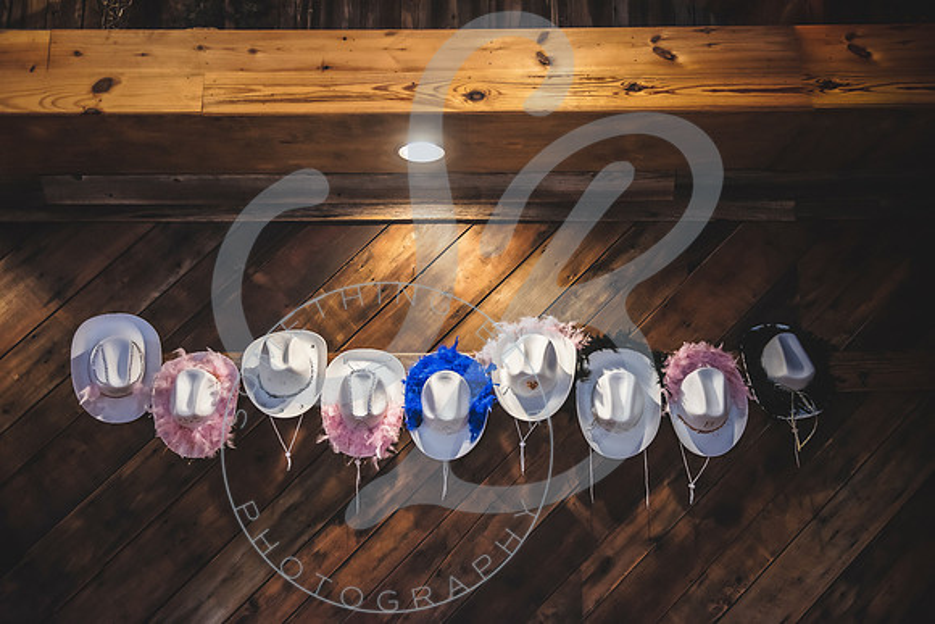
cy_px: 312
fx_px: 935
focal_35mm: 36
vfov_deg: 36.9
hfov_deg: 53.1
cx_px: 468
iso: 2000
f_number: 2.8
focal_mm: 36
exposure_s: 1/160
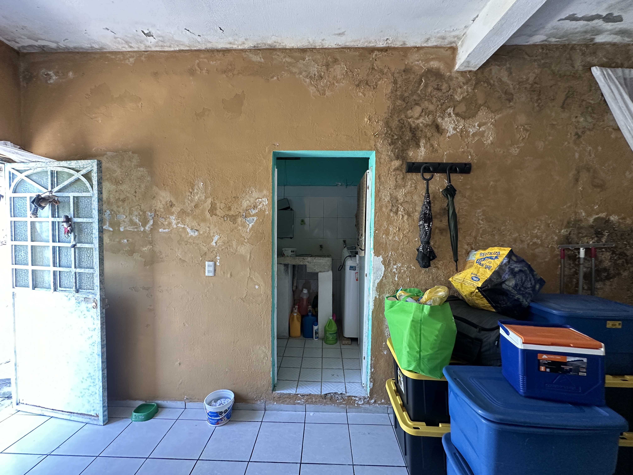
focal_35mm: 14
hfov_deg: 102.1
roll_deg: -0.5
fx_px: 256
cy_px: 238
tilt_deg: -2.0
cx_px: 316
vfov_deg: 85.7
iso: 320
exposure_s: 1/99
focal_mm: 2.22
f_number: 2.2
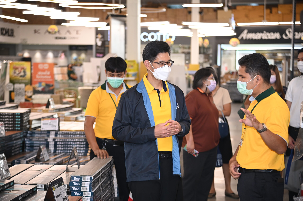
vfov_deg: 15.9
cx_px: 152
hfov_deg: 23.7
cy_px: 100
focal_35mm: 86
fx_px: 723
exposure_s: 1/125
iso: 1250
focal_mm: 86
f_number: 4
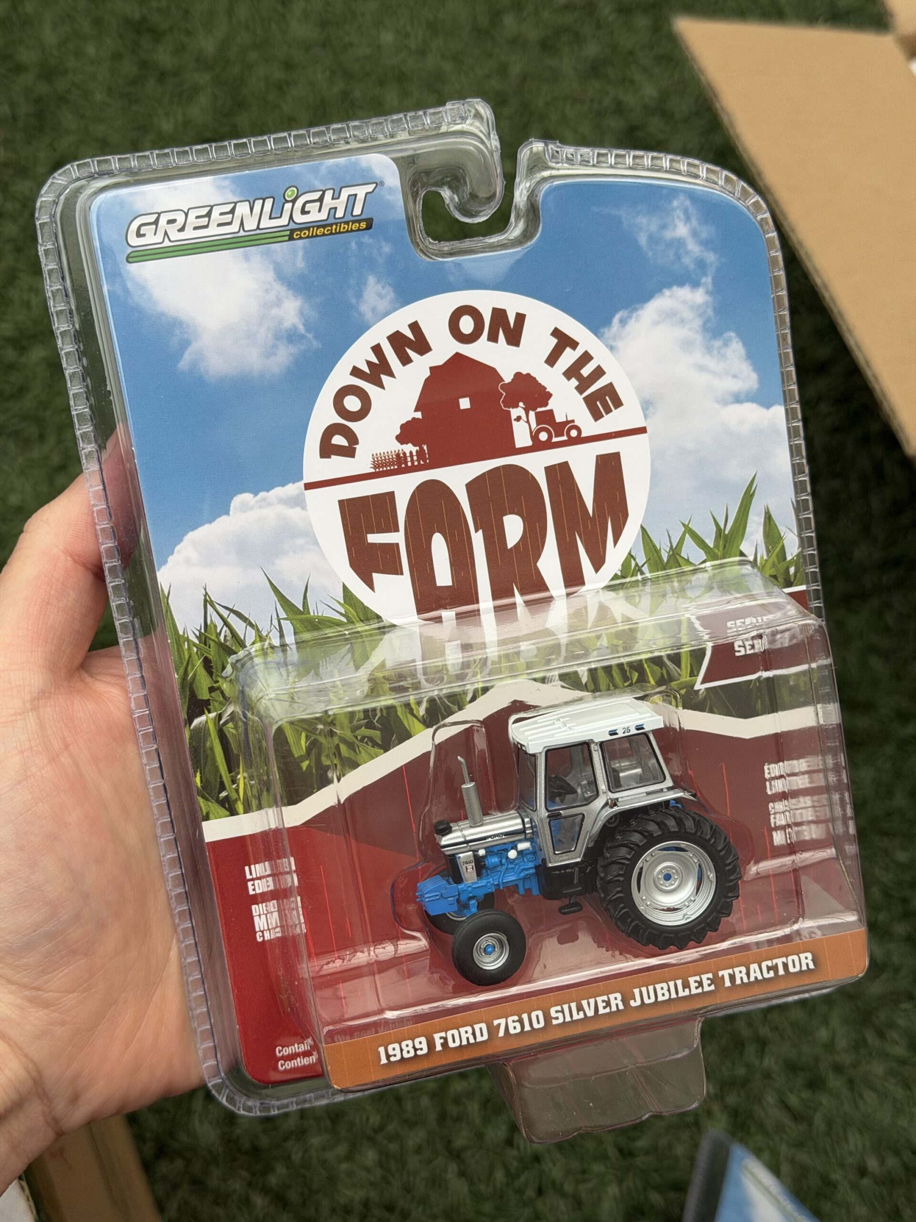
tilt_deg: -59.6
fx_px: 1694
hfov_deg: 30.3
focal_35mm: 48
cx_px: 458
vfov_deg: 39.7
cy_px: 611
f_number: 1.78
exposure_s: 1/90
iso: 100
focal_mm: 6.76
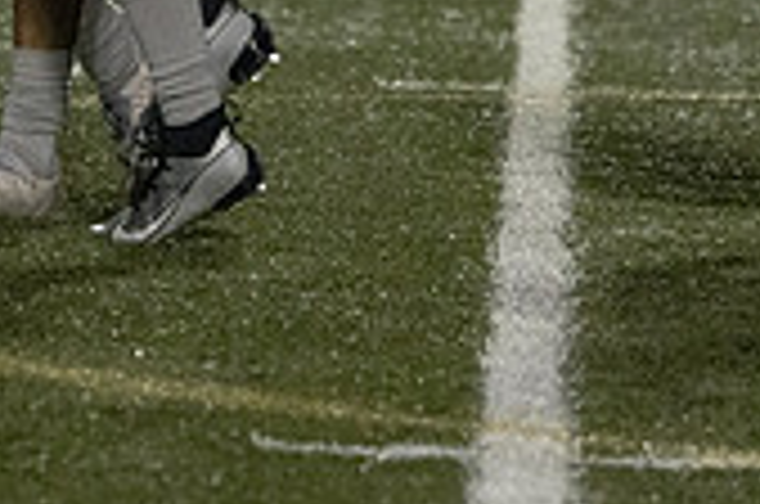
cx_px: 400
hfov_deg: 2.4
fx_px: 17910
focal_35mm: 850
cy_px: -344
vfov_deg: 1.6
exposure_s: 1/1000
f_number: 5.6
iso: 16000
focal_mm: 247
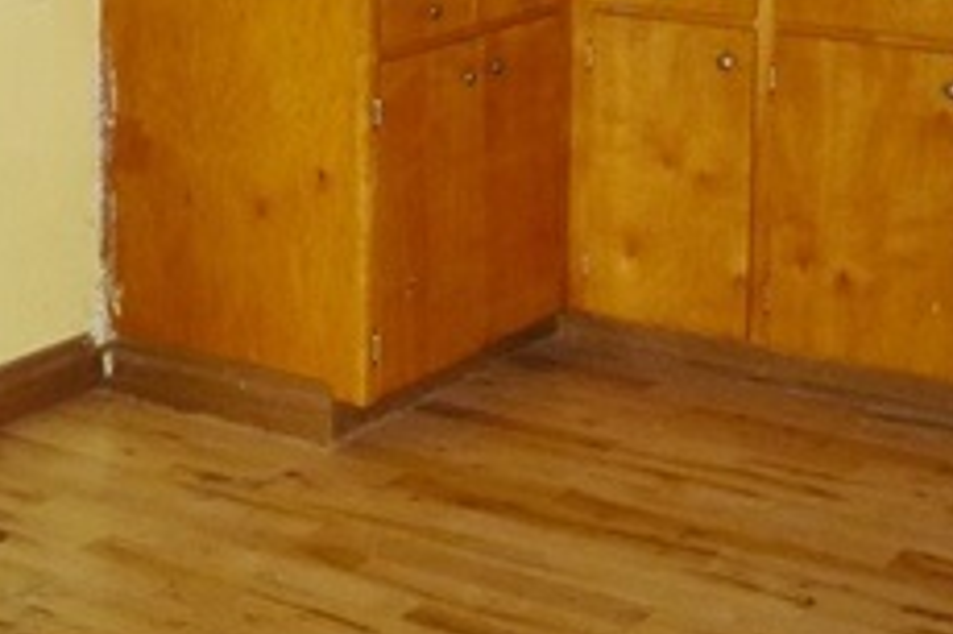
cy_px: -108
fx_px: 2222
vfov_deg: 15.7
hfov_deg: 24.2
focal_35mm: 84
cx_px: 385
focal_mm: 5.2
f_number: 3.3
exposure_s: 1/30
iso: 320
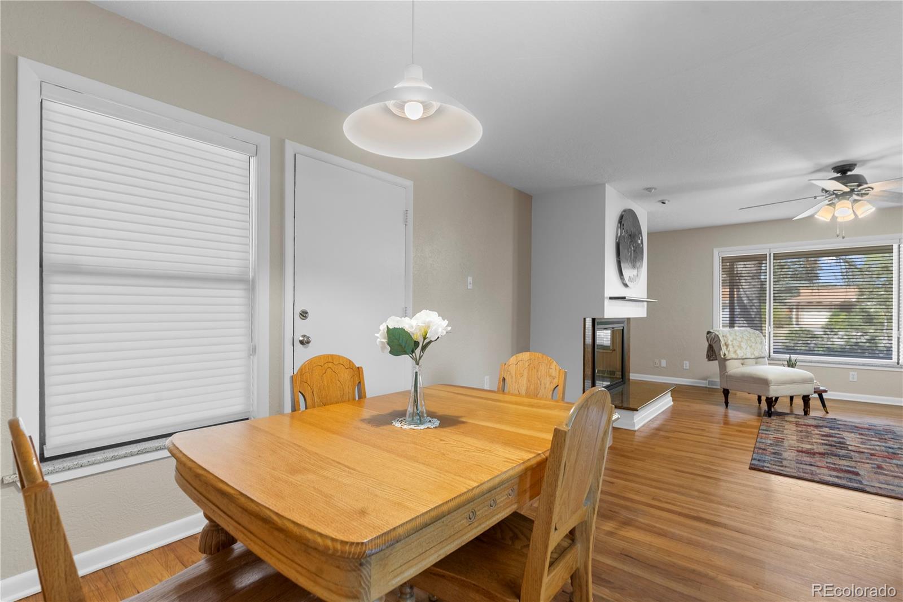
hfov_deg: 96.7
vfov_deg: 73.7
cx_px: 452
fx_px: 401
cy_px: 301
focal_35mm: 16
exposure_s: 1/3
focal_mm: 16
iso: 800
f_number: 8
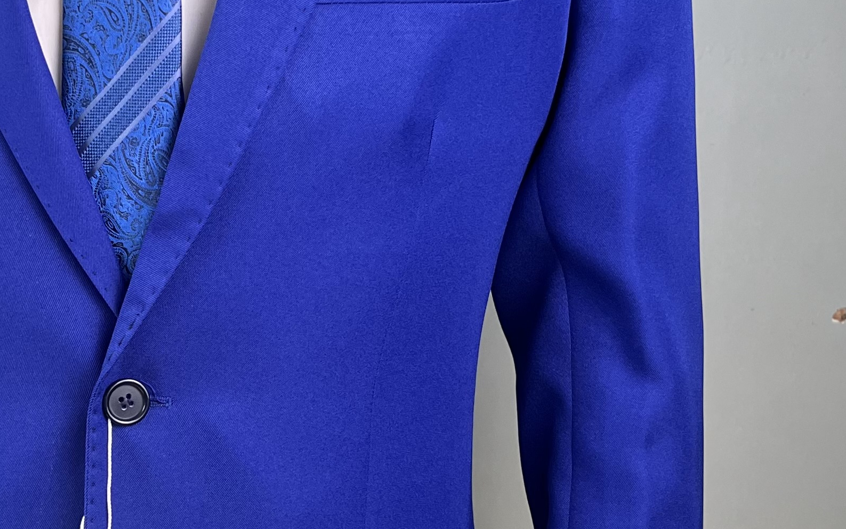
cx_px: 173
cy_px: 269
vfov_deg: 18.6
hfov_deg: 28.8
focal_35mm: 70
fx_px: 1614
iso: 125
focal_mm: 5.1
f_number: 1.6
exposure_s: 1/96
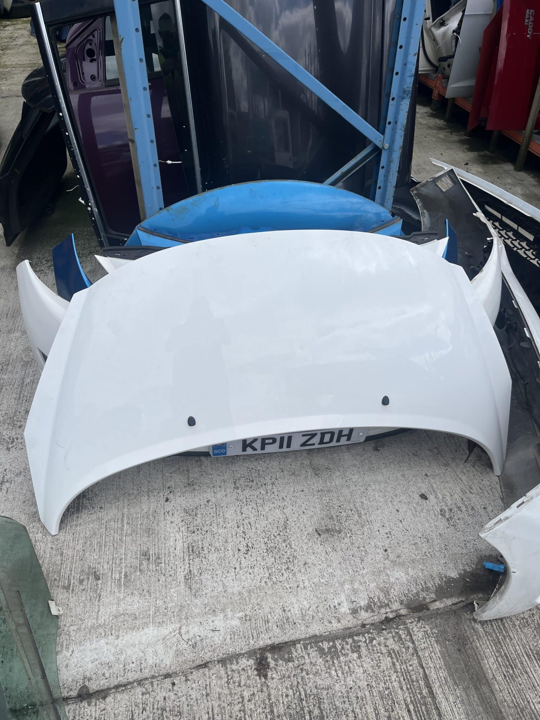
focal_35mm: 26
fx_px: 541
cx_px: 270
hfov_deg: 53.1
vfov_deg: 67.3
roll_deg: +0.8
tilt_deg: -40.3
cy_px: 360
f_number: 1.6
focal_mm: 5.1
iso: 50
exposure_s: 1/4651
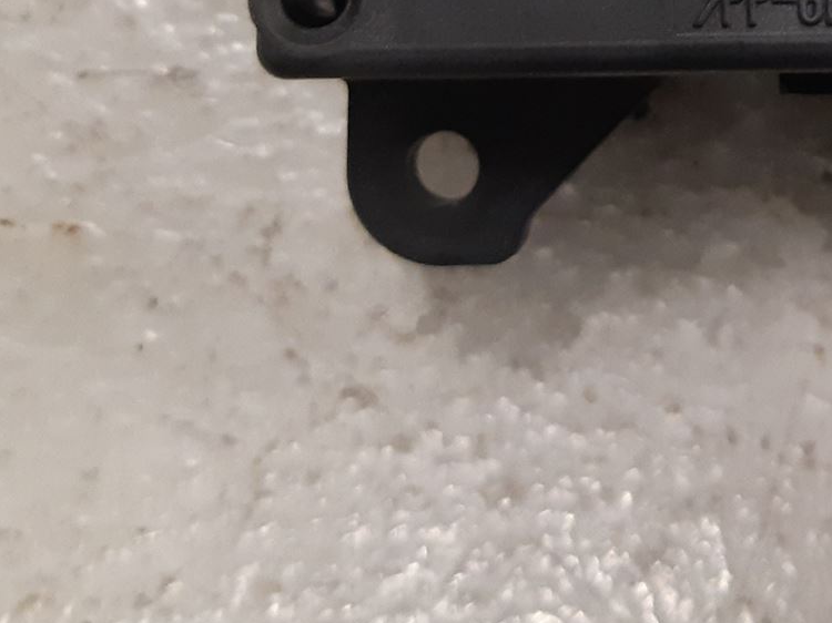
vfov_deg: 19.3
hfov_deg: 26.1
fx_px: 1706
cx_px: 815
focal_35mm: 71
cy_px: -163
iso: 250
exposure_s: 1/33
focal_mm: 3.93
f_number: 1.7
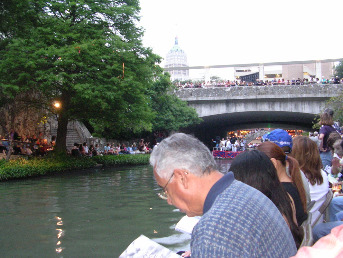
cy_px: 129
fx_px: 377
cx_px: 172
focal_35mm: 38
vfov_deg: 37.7
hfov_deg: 49.0
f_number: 2.8
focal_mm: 5.8
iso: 200
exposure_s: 1/7.7
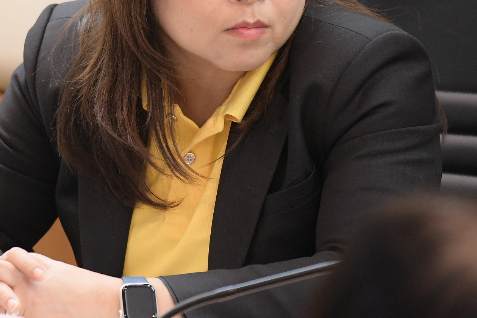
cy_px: -152
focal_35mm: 574
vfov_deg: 2.4
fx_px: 7604
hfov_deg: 3.6
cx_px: -34
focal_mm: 175
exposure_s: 1/125
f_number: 2.8
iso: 1600
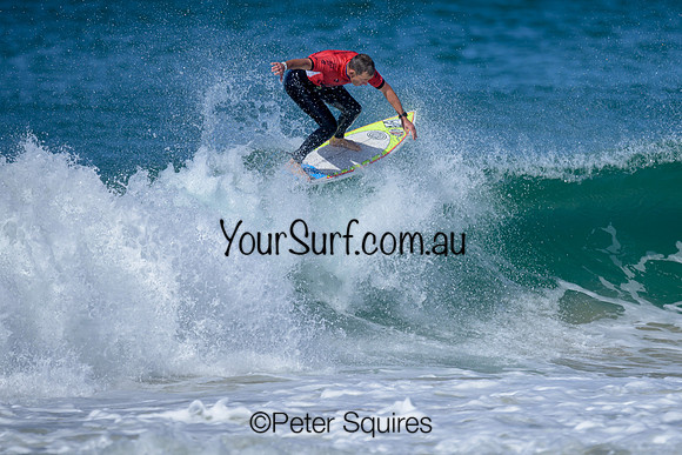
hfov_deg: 1.9
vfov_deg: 1.3
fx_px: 20839
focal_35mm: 1100
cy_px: 210
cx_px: 373
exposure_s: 1/2000
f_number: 6.3
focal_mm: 800
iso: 250
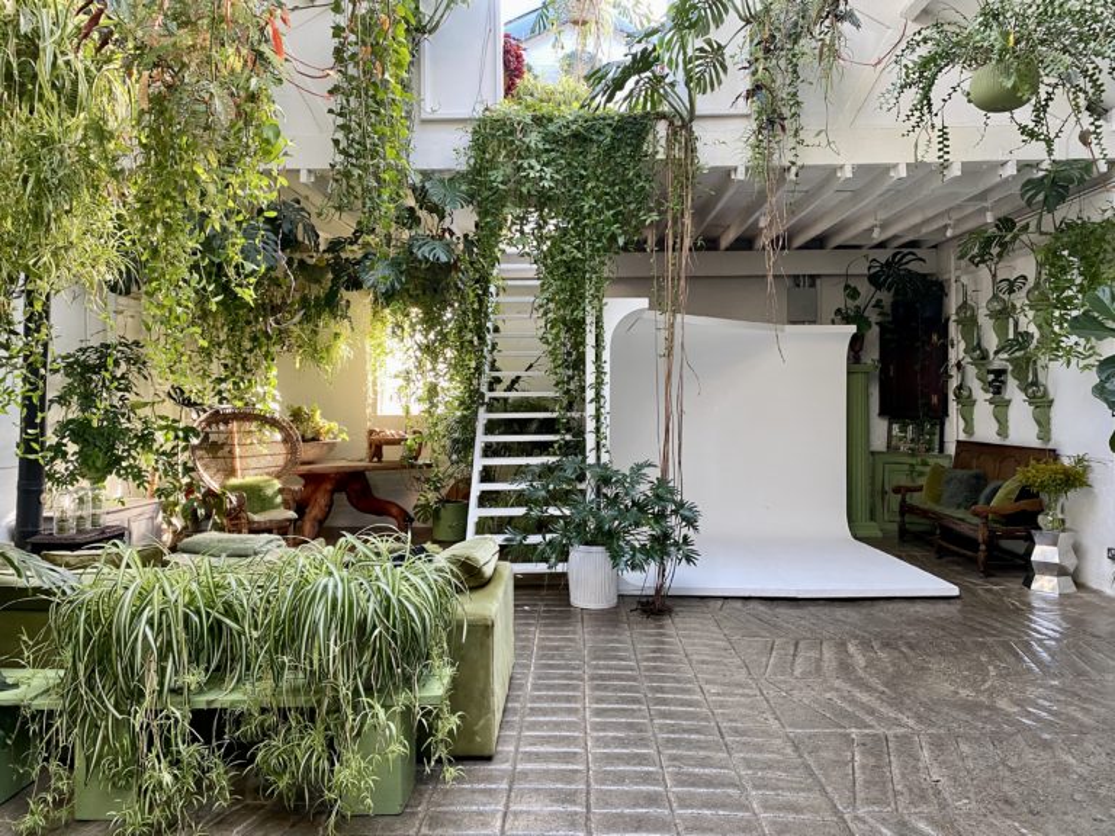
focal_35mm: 26
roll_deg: -0.2
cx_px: 558
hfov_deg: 67.3
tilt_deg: -0.5
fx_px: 837
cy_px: 418
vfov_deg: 53.1
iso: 125
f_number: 1.8
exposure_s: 1/81
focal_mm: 4.25
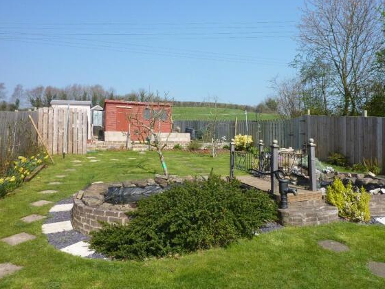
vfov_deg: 53.1
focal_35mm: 26
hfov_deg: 67.3
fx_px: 289
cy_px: 142
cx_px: 199
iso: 80
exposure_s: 1/500
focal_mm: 4.1
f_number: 4
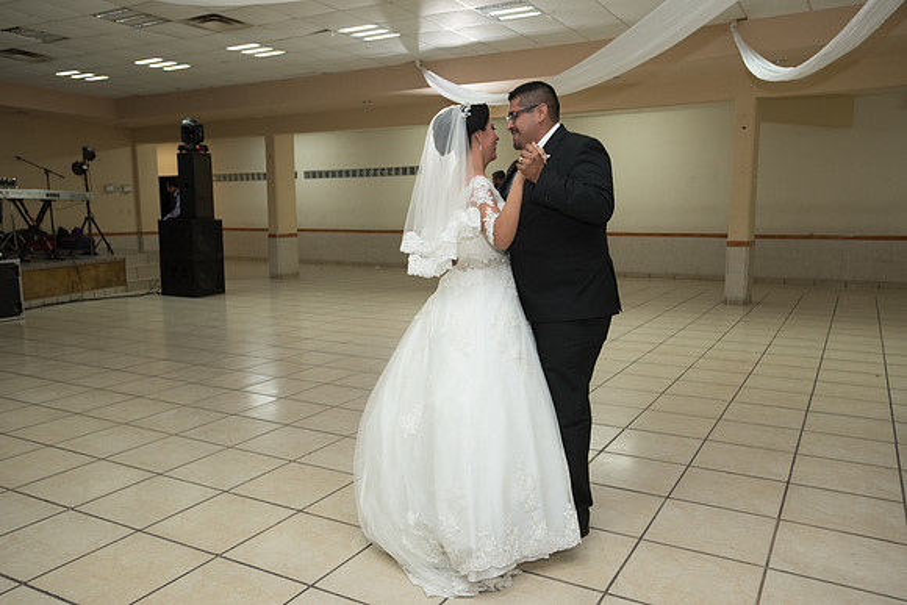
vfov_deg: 46.4
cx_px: 454
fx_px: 706
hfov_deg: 65.5
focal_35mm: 28
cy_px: 302
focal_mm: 28
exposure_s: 1/100
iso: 1600
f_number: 3.5
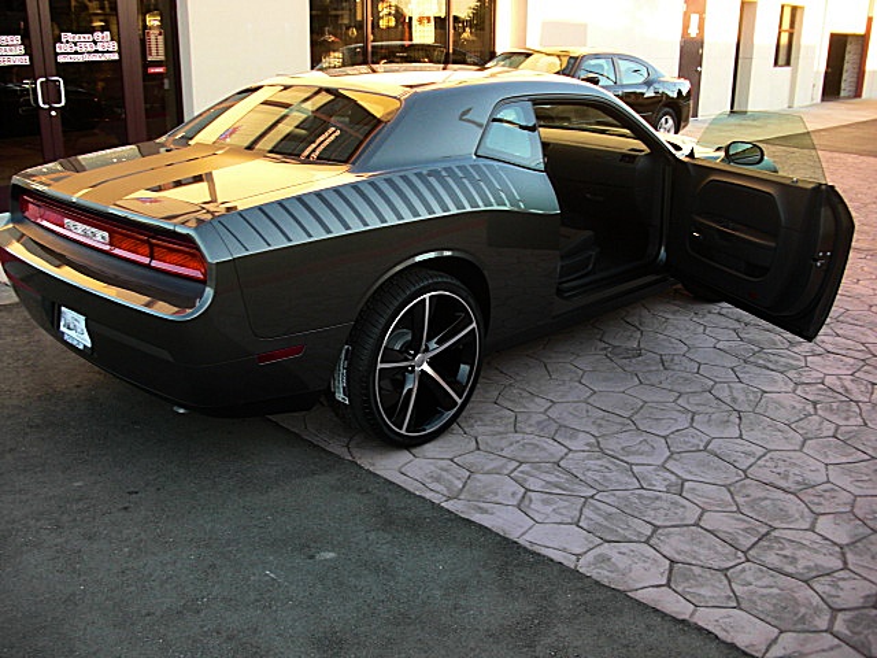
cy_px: 329
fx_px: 912
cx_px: 438
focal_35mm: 36
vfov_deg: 39.7
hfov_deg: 51.4
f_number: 2.8
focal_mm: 6.3
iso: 100
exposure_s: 1/80
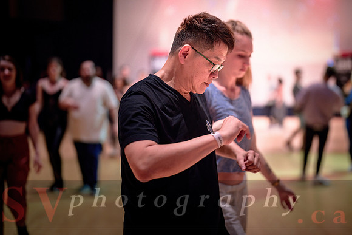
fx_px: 558
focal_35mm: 57
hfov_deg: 34.9
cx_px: 201
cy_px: 101
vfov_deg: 23.7
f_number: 1.2
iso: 1250
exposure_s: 1/200
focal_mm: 50
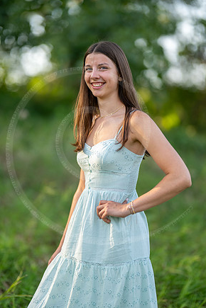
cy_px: 153
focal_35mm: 88
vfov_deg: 23.1
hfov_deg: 15.5
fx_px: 755
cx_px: 102
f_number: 1.2
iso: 200
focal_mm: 85
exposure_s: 1/1600
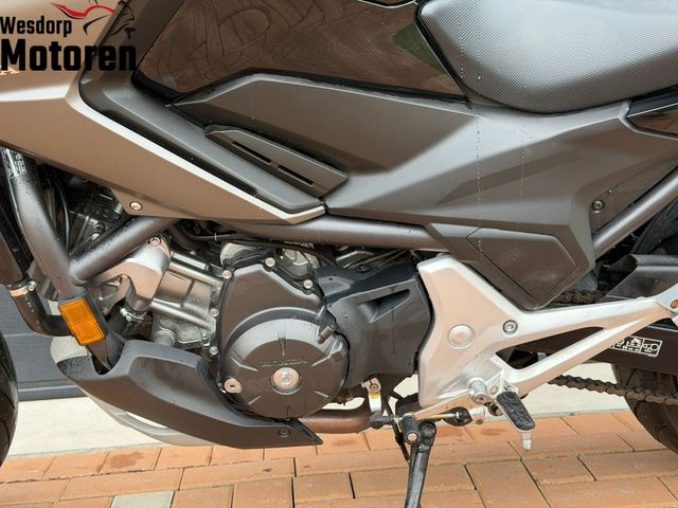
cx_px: 339
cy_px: 254
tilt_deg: -9.9
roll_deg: +2.8
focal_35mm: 48
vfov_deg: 30.3
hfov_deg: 39.7
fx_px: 940
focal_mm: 6.76
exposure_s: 1/186
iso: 64
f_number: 1.78
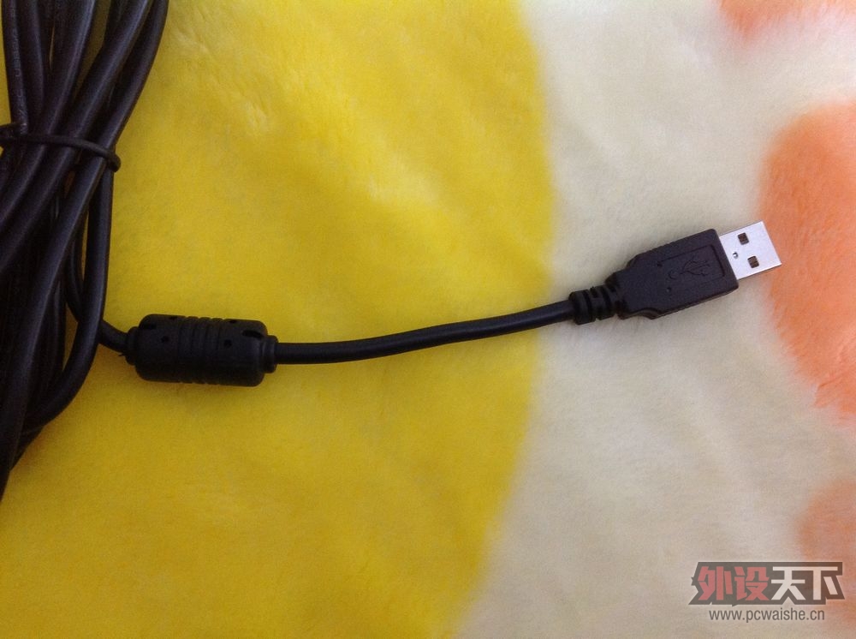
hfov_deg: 52.7
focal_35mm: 35
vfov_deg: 40.6
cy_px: 320
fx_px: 864
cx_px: 428
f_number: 2.4
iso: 320
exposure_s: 1/17
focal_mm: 4.28
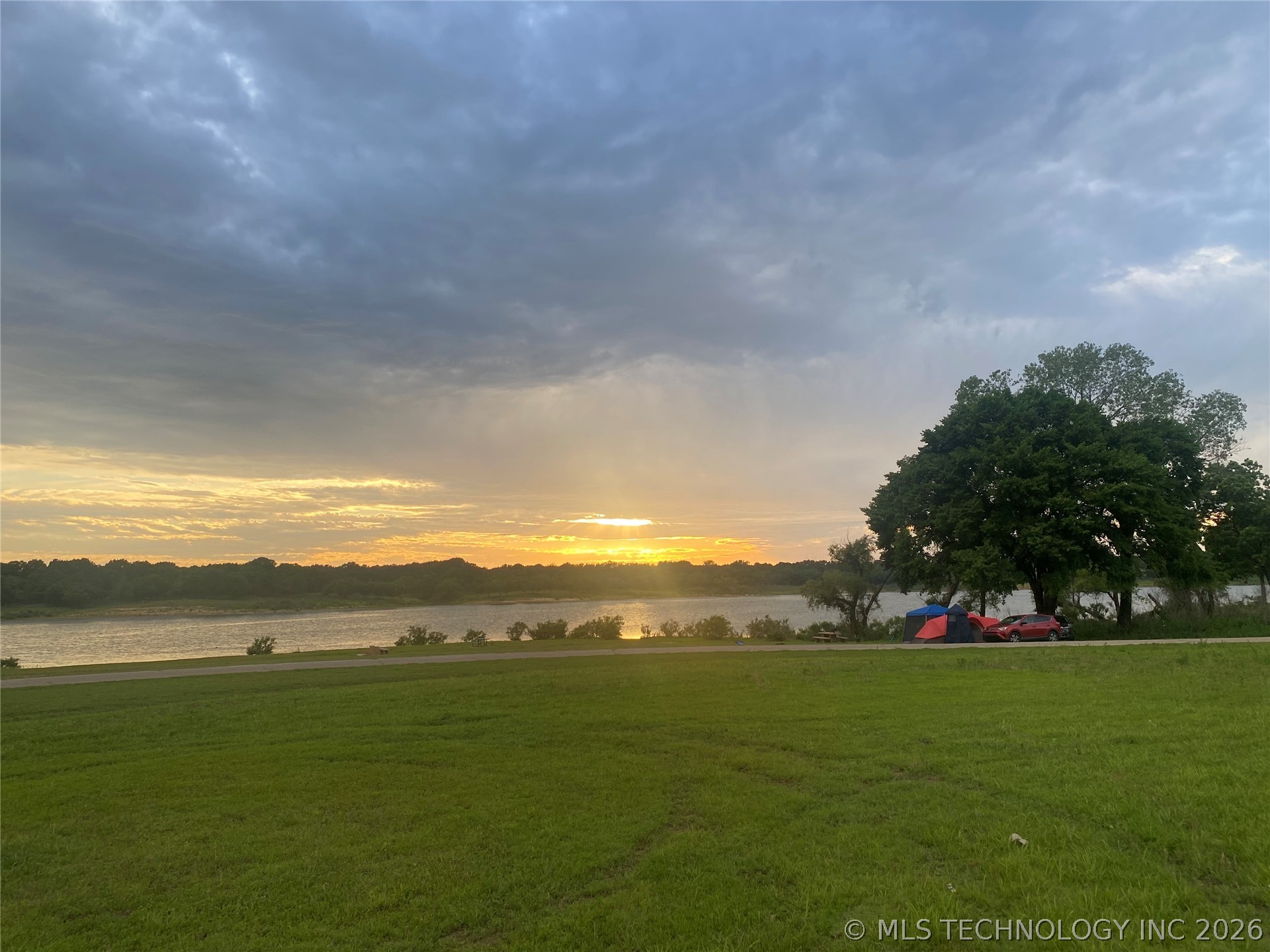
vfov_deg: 53.1
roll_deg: +1.0
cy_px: 476
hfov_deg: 67.3
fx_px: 954
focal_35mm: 26
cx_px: 635
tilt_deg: +6.4
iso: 32
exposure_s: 1/317
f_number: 1.8
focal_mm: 4.25
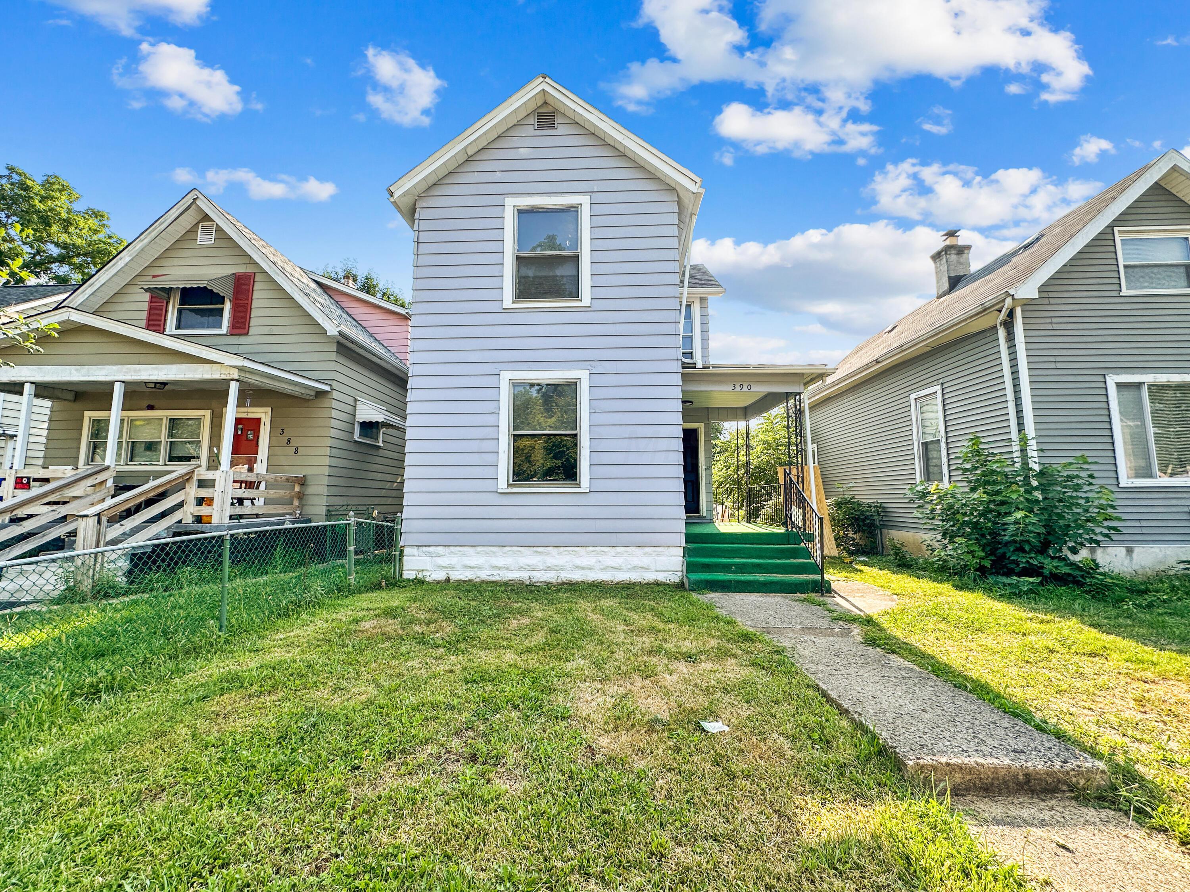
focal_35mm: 14
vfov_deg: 85.7
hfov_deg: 102.1
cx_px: 595
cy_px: 446
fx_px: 481
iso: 40
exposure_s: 1/580
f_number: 2.2
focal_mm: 2.22
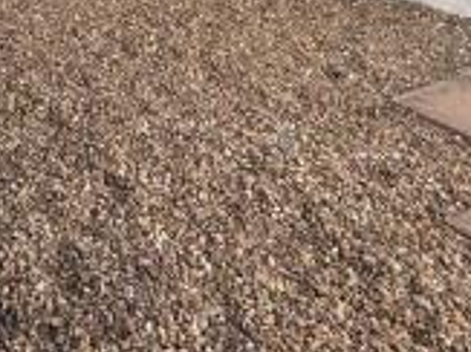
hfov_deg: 32.8
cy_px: -212
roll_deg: +0.0
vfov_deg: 22.4
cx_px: -65
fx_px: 680
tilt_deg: -1.6
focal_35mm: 50
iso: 50
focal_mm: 2.22
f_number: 2.2
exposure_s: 1/424
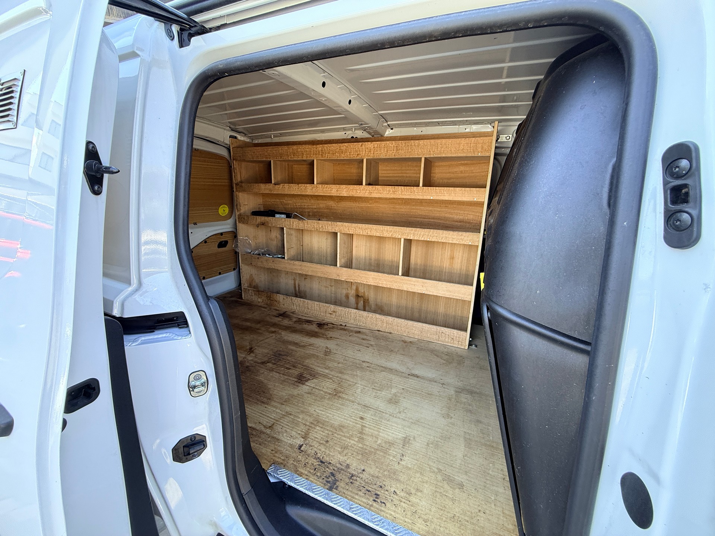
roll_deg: +0.0
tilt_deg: -13.3
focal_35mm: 14
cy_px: 268
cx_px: 358
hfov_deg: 102.1
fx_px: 289
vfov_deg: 85.7
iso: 100
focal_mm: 2.22
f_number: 2.2
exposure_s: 1/99
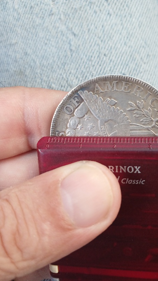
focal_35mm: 30
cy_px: 139
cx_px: 106
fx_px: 223
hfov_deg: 38.5
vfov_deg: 64.3
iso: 160
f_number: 1.8
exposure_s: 1/60.2
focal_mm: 4
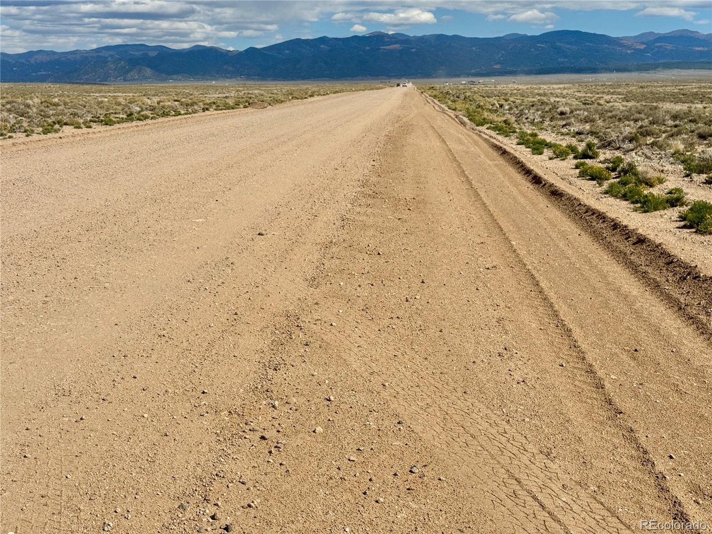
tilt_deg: -9.6
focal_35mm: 48
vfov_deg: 30.3
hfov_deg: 39.7
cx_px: 356
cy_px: 267
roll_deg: +0.1
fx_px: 987
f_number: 1.78
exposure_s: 1/12500
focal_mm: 6.76
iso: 80
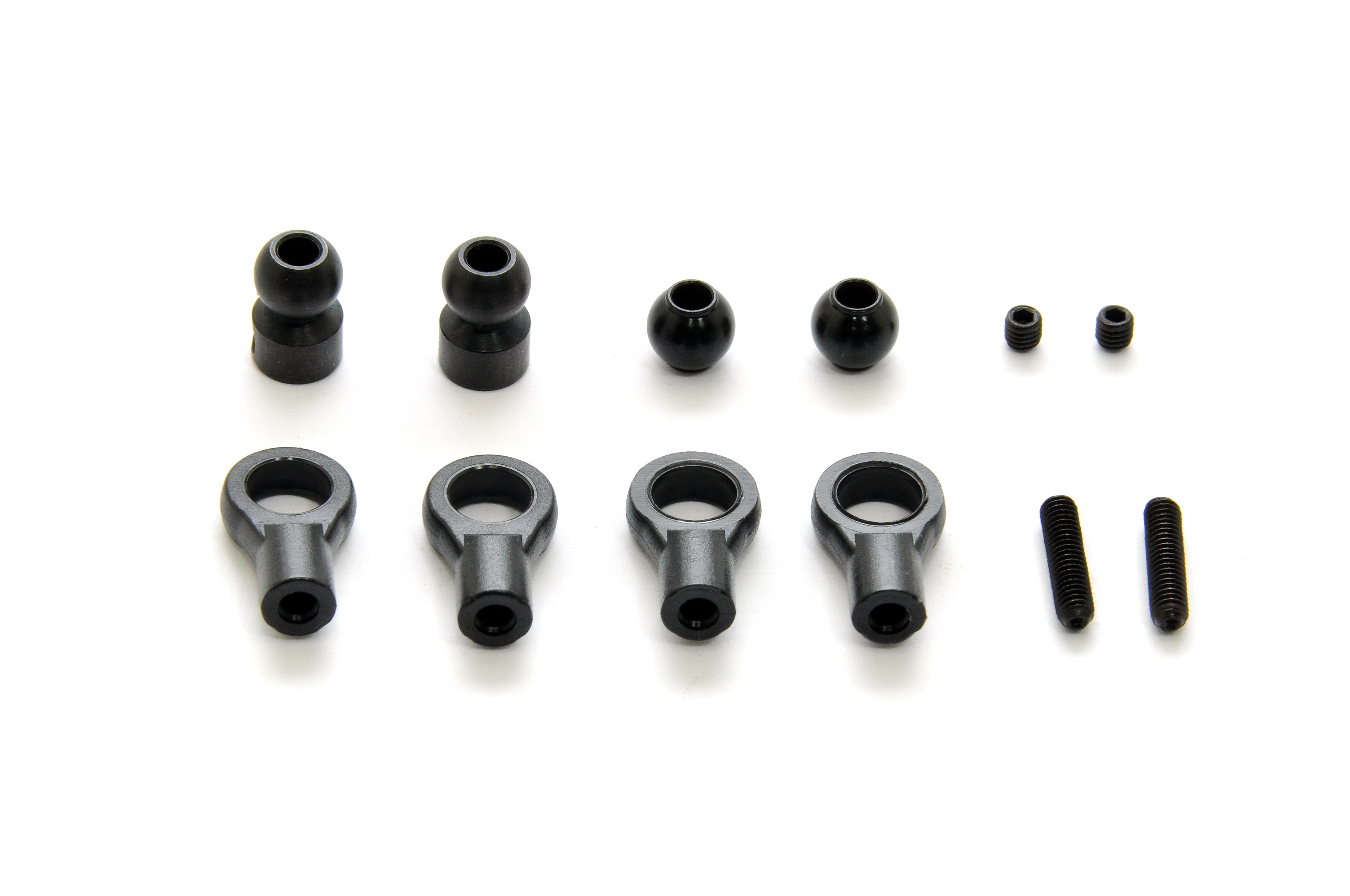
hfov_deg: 6.9
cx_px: 675
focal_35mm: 300
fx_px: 11236
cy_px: 448
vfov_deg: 4.6
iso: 400
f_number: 22
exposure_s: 1/60
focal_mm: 200
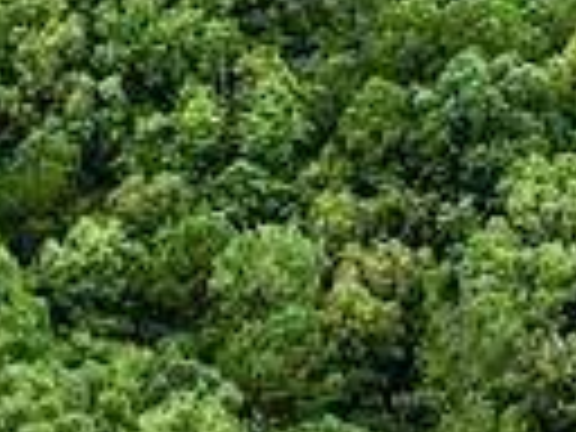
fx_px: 3195
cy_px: -126
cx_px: 698
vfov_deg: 7.6
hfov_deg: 10.1
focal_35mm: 192
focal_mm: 6.72
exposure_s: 1/1000
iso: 100
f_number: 1.7
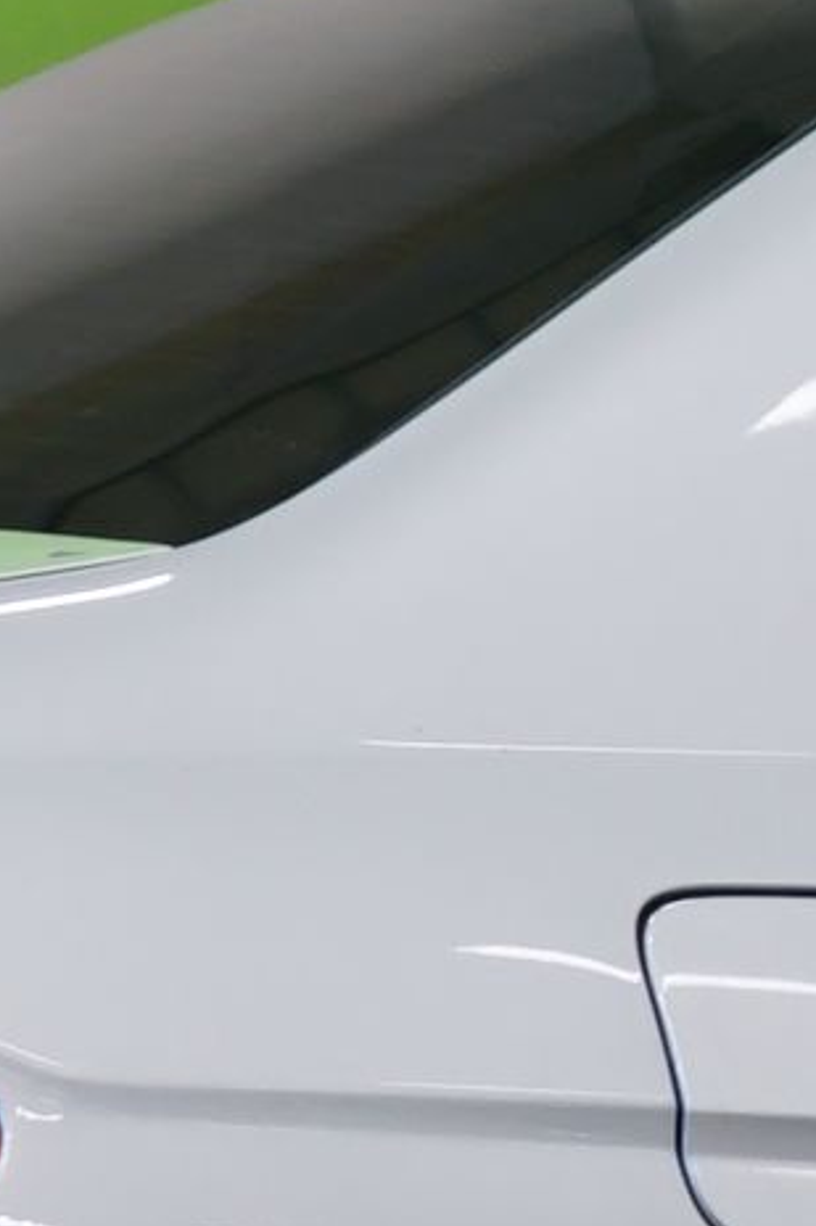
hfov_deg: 3.2
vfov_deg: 4.8
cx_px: 1077
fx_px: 14732
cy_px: 814
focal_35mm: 433
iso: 400
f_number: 4.5
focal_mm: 51
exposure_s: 1/10
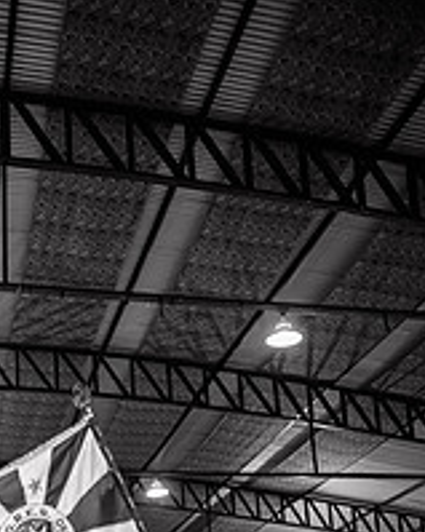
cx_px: 88
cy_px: 567
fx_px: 802
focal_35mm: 51
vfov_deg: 32.7
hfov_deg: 29.0
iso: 1600
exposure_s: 1/250
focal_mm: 24
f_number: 1.8
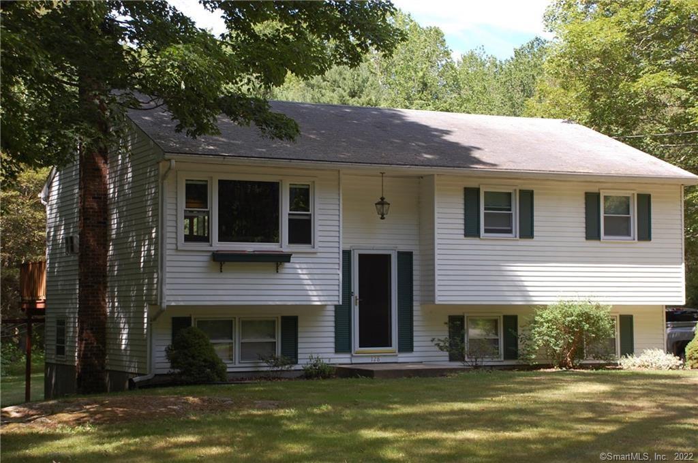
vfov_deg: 20.6
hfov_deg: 30.5
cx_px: 349
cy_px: 232
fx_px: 1278
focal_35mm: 66
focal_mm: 44
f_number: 6.3
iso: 200
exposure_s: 1/160
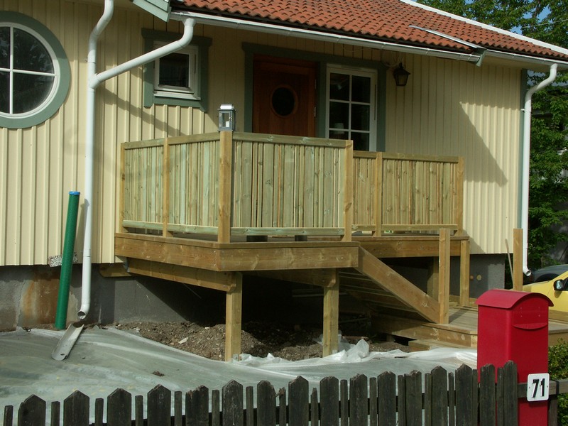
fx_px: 788
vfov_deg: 30.3
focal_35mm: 48
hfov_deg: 39.7
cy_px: 213
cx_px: 284
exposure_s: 1/500
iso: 100
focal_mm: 12.42
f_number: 9
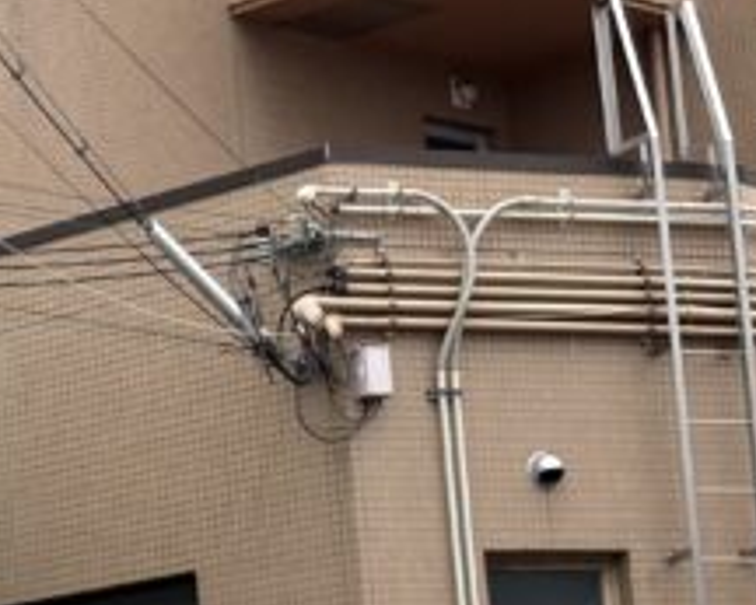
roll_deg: +4.2
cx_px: -299
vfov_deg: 9.0
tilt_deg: +7.6
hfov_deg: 10.9
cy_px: 558
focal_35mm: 171
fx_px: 3828
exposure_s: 1/124
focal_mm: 5.96
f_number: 1.6
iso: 80
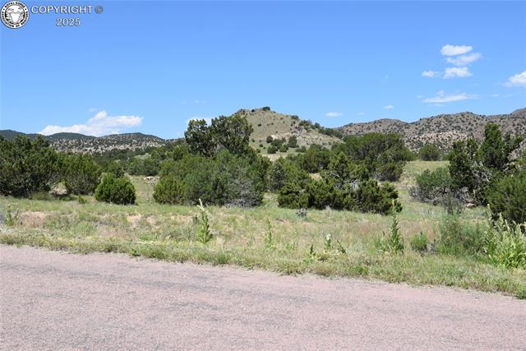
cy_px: 176
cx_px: 263
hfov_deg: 57.2
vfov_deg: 40.0
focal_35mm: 33
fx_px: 482
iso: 200
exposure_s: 1/400
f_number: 10
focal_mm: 22
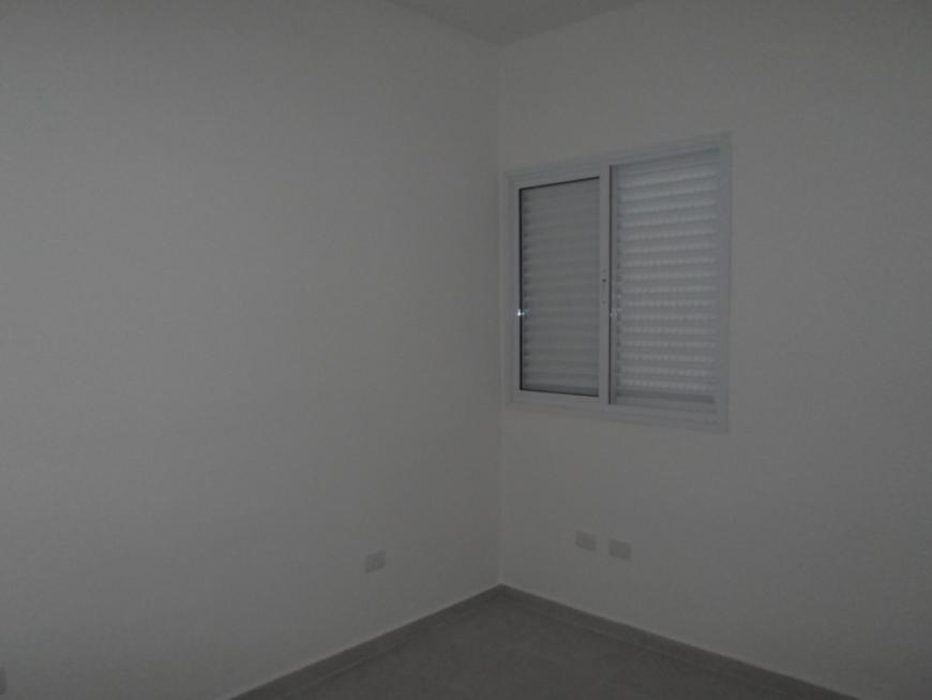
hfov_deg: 69.4
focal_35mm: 25
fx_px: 673
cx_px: 466
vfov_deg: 54.9
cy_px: 350
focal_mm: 4.5
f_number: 2.5
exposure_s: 1/8
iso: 400
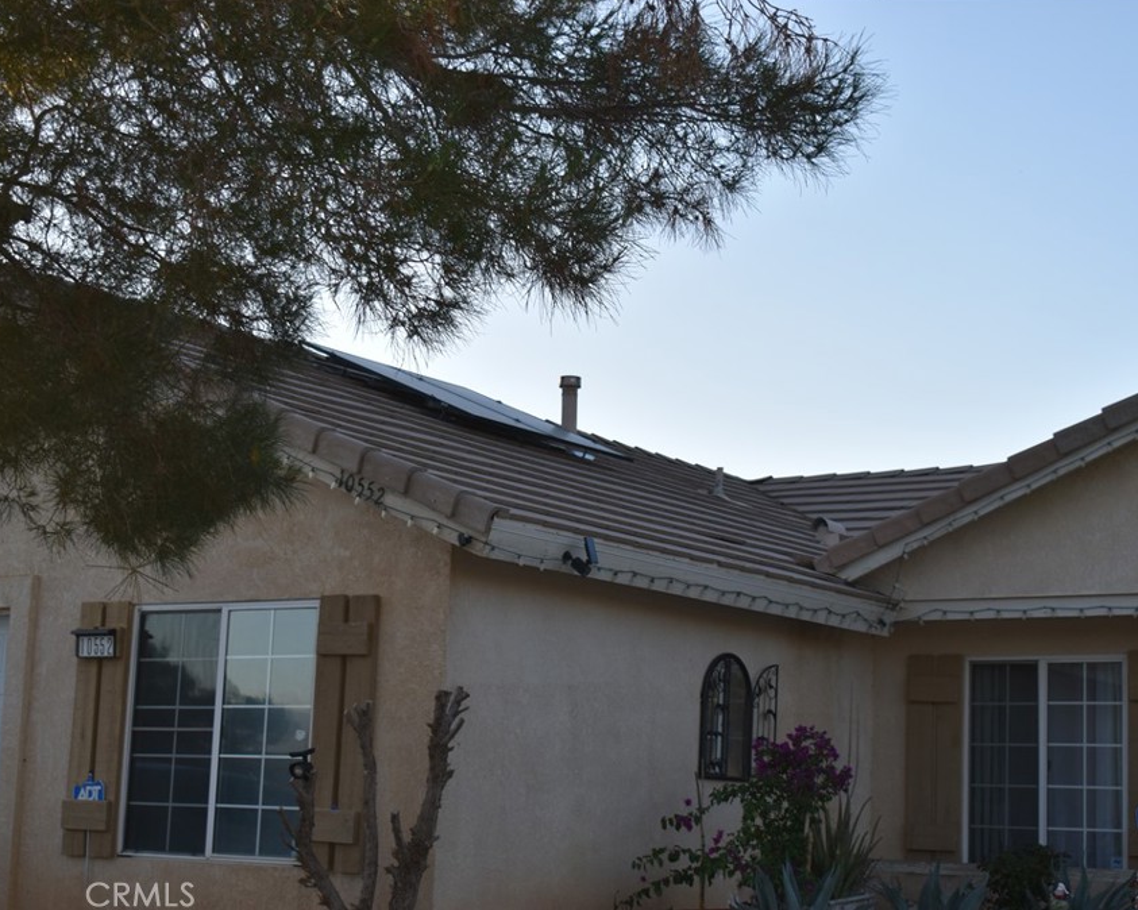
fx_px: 2189
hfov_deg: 29.1
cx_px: 601
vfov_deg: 23.5
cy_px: 453
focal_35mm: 65
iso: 100
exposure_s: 1/200
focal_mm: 38
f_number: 6.3
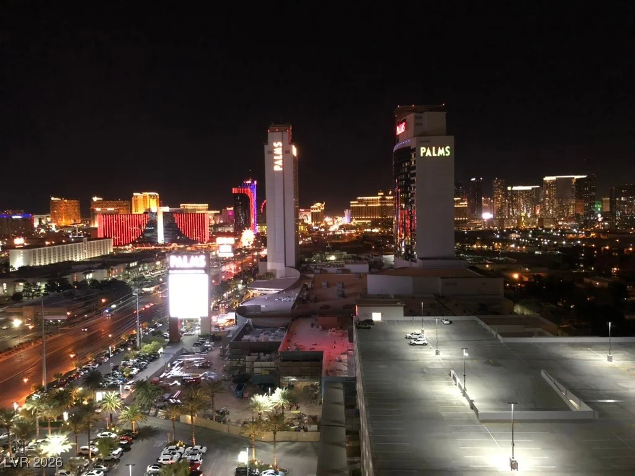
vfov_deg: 49.7
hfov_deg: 63.4
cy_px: 238
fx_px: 514
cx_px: 318
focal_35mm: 28
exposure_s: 1/4
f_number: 1.8
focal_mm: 3.99
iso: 100
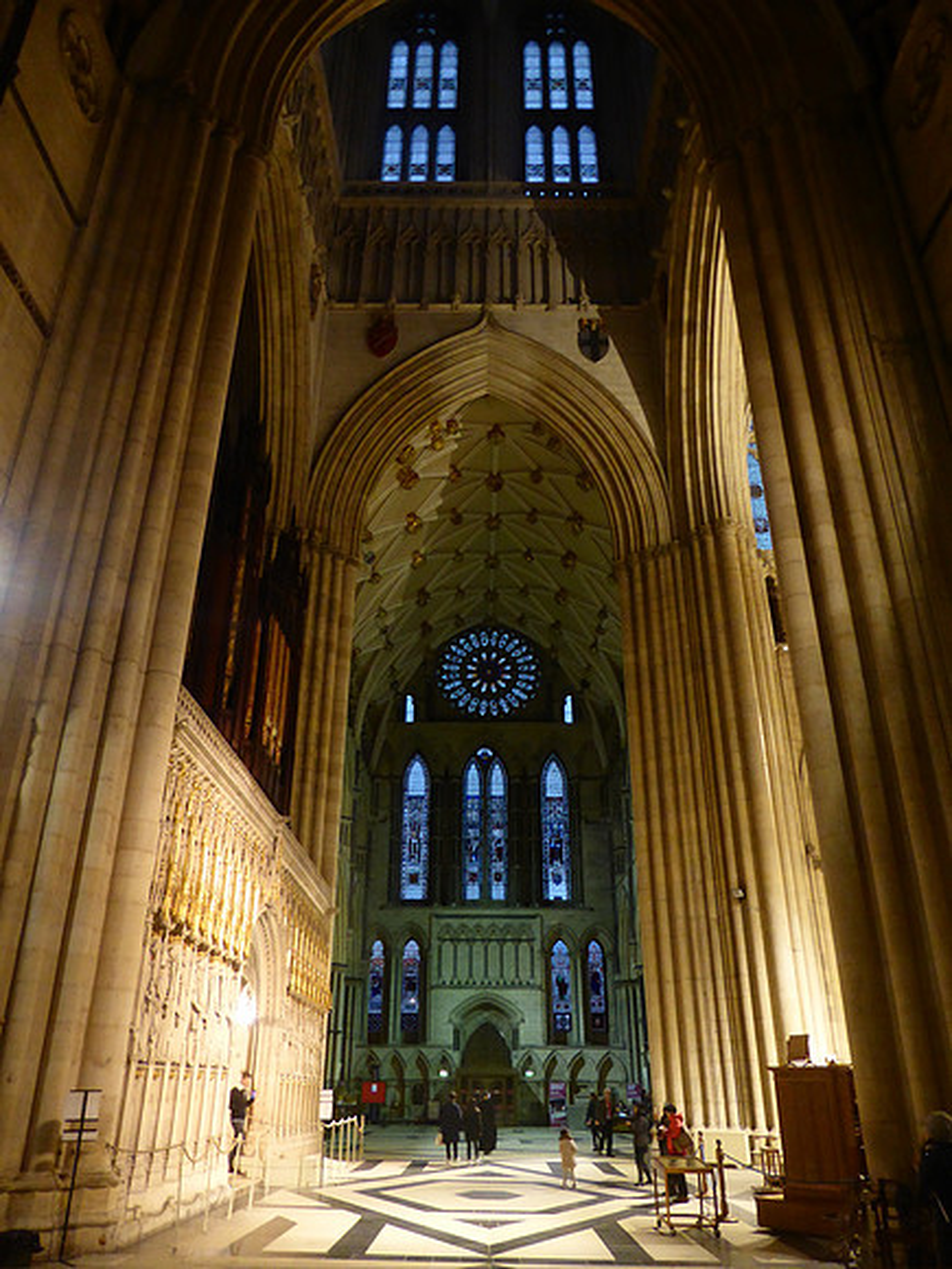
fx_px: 917
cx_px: 476
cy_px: 634
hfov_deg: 54.9
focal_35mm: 25
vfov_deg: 69.4
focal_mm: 4.3
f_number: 3.3
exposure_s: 1/8
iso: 640
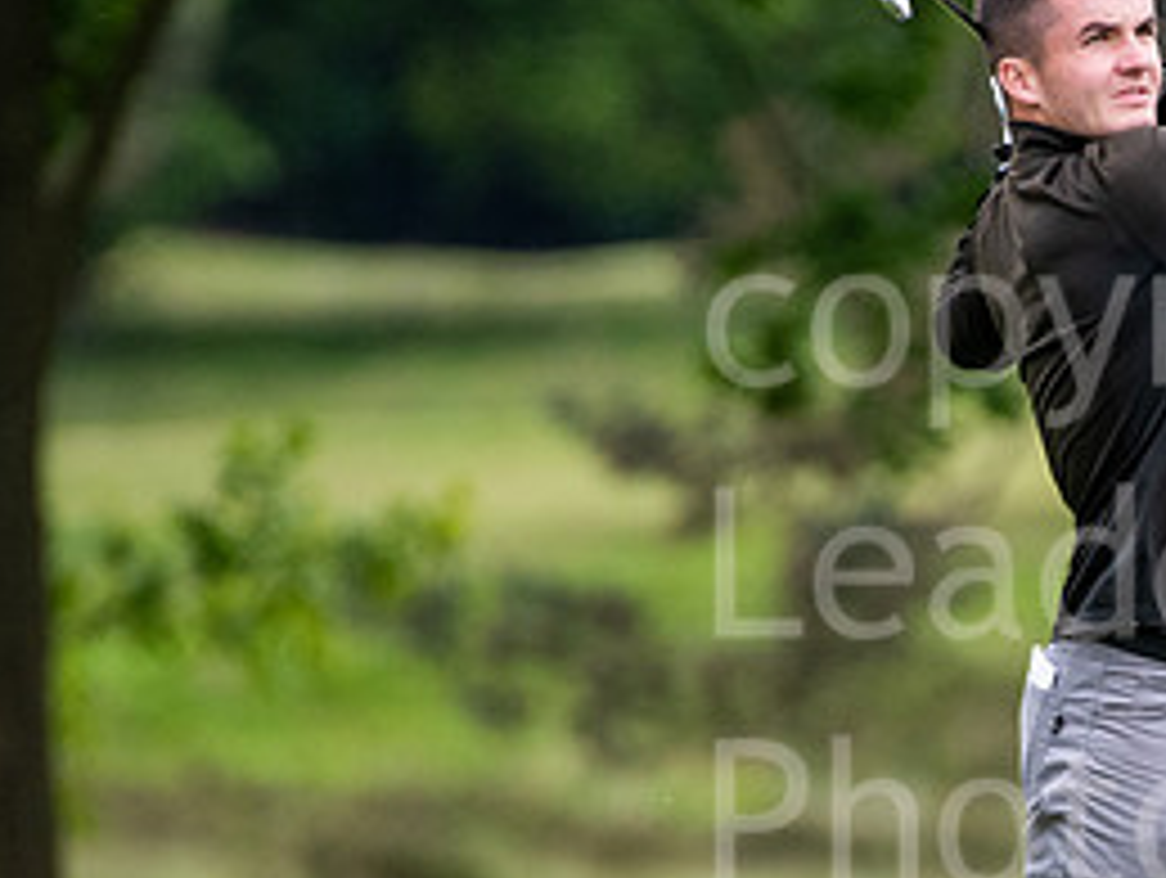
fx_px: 52215
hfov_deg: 1.3
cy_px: 606
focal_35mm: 1548
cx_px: 1297
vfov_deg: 1.0
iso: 1600
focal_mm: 480
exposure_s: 1/1600
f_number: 5.6
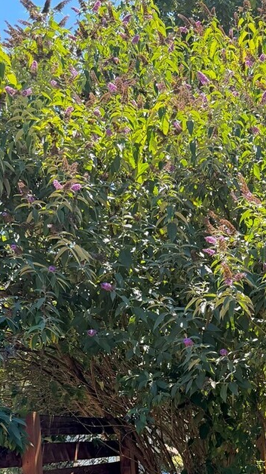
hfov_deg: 19.1
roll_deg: +0.1
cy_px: 420
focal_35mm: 60
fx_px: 753
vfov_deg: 33.2
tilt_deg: -0.2
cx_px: 308
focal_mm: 6.76
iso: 100
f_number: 1.78
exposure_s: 1/805
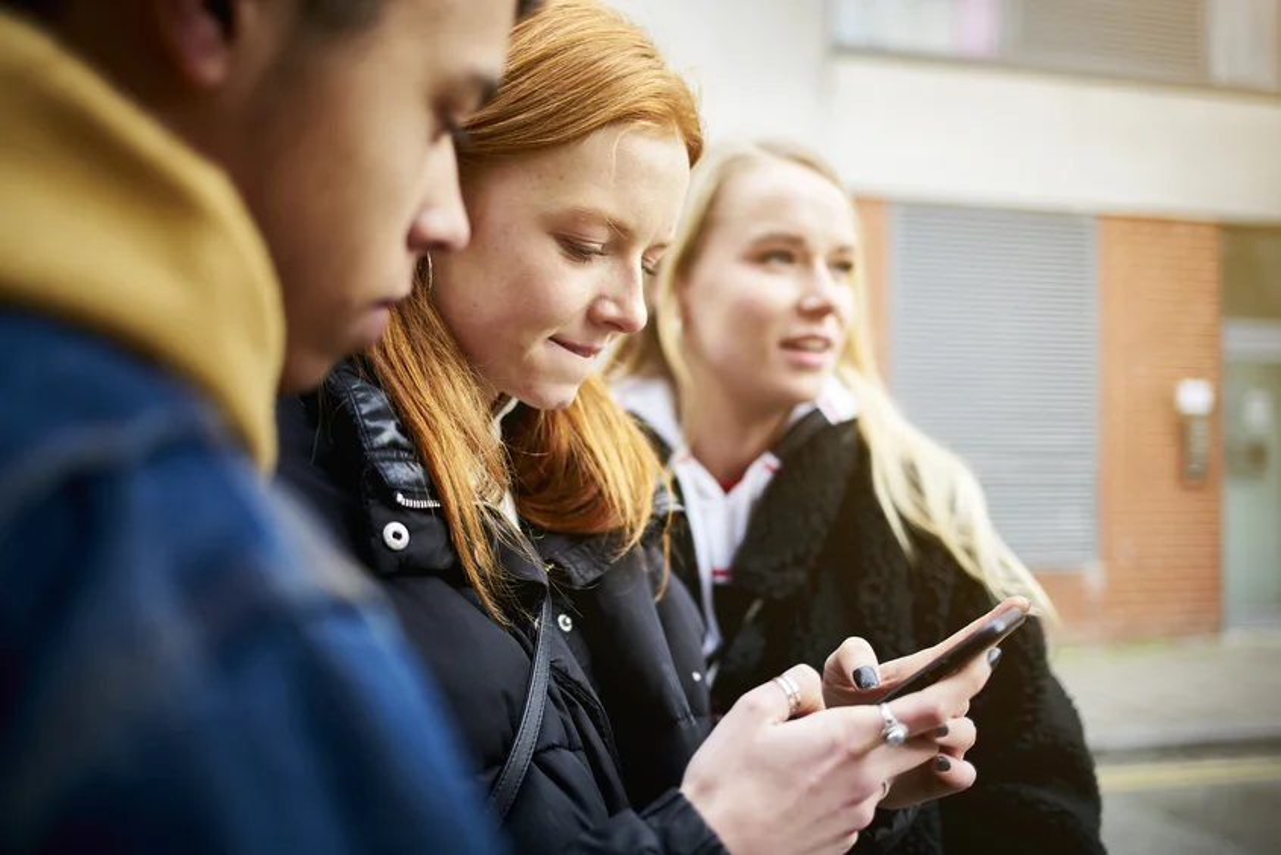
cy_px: 428
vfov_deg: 37.9
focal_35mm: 35
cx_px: 640
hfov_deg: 54.4
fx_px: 1246
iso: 160
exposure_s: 1/250
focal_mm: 35
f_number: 2
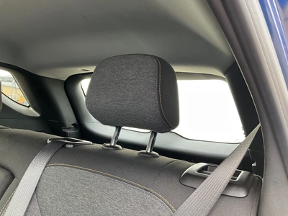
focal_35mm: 29
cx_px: 144
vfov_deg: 48.2
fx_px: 241
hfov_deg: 61.7
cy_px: 108
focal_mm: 3
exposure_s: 1/82
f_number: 1.8
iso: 64
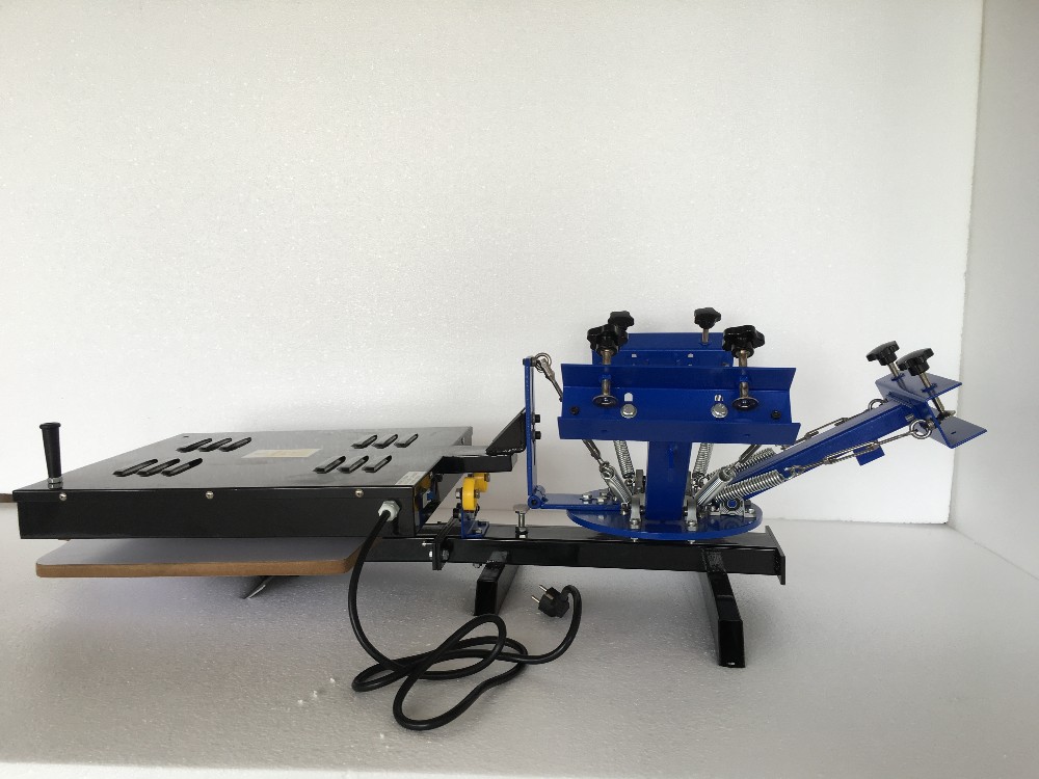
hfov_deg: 61.7
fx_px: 870
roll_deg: -0.9
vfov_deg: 48.2
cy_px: 390
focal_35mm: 29
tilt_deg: -6.1
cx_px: 520
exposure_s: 1/100
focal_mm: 4.15
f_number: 2.2
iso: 32
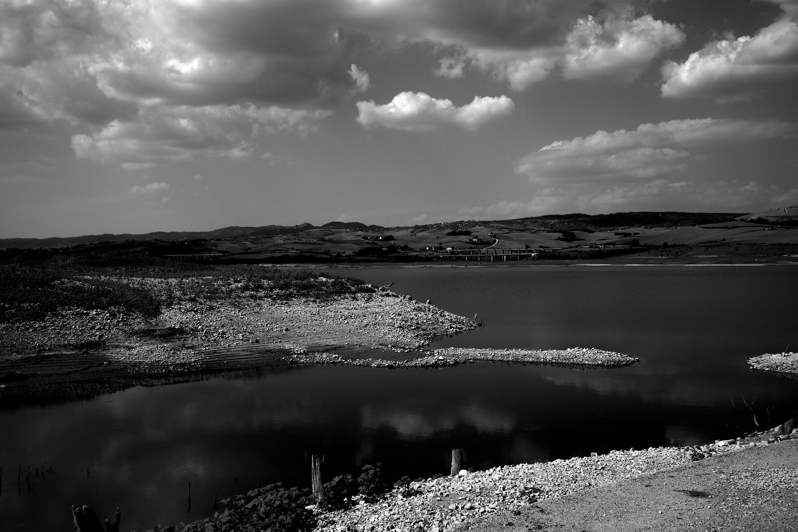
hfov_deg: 54.4
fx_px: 776
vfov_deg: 37.9
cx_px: 399
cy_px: 266
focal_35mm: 35
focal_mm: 23
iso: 200
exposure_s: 1/1000
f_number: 8
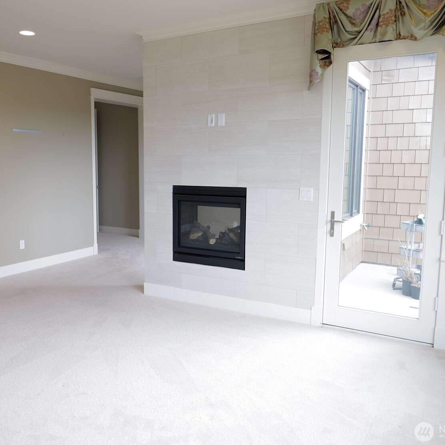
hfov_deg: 52.1
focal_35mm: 31
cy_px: 222
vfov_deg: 52.5
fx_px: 451
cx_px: 173
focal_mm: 24
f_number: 3.5
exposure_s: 1/30
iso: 100
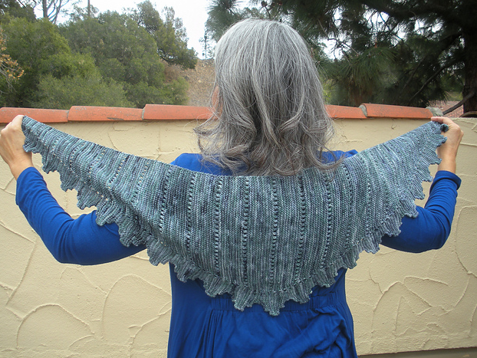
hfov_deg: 51.3
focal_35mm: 36
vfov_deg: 39.7
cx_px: 235
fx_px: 496
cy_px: 182
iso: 64
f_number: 3.5
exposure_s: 1/124
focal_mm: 6.3
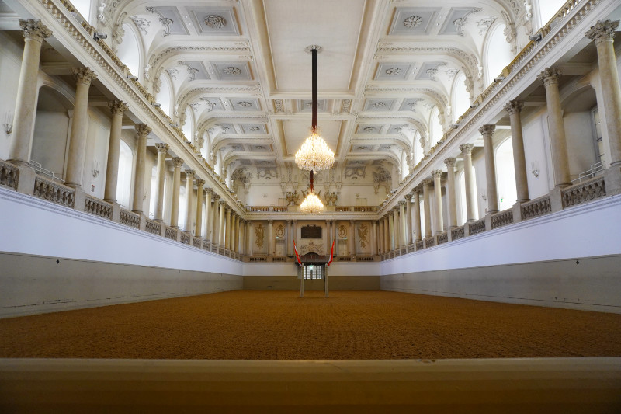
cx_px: 310
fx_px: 414
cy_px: 207
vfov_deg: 53.1
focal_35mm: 24
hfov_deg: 73.8
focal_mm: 16
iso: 800
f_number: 4
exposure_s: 1/60
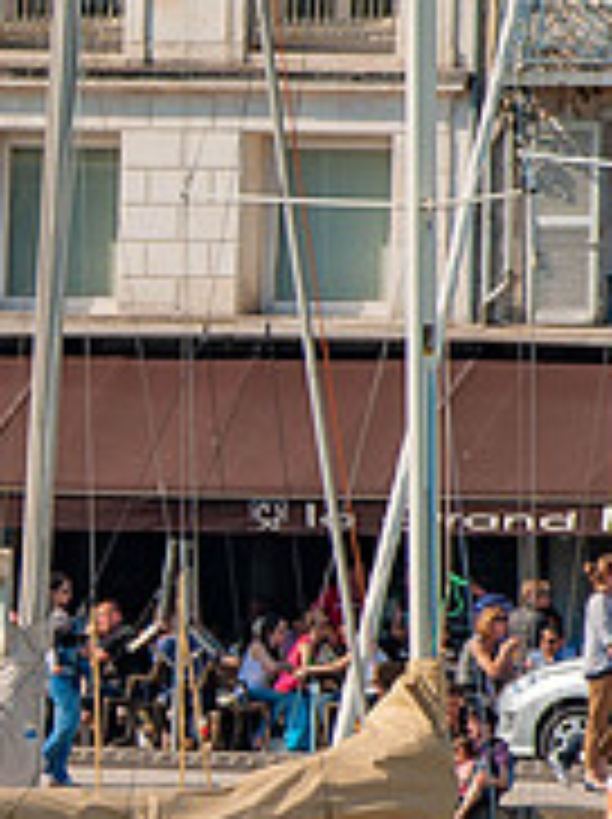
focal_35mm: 840
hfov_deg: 1.8
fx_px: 19848
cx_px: -781
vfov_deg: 2.4
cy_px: 690
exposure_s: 1/320
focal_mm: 200
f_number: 9
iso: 200
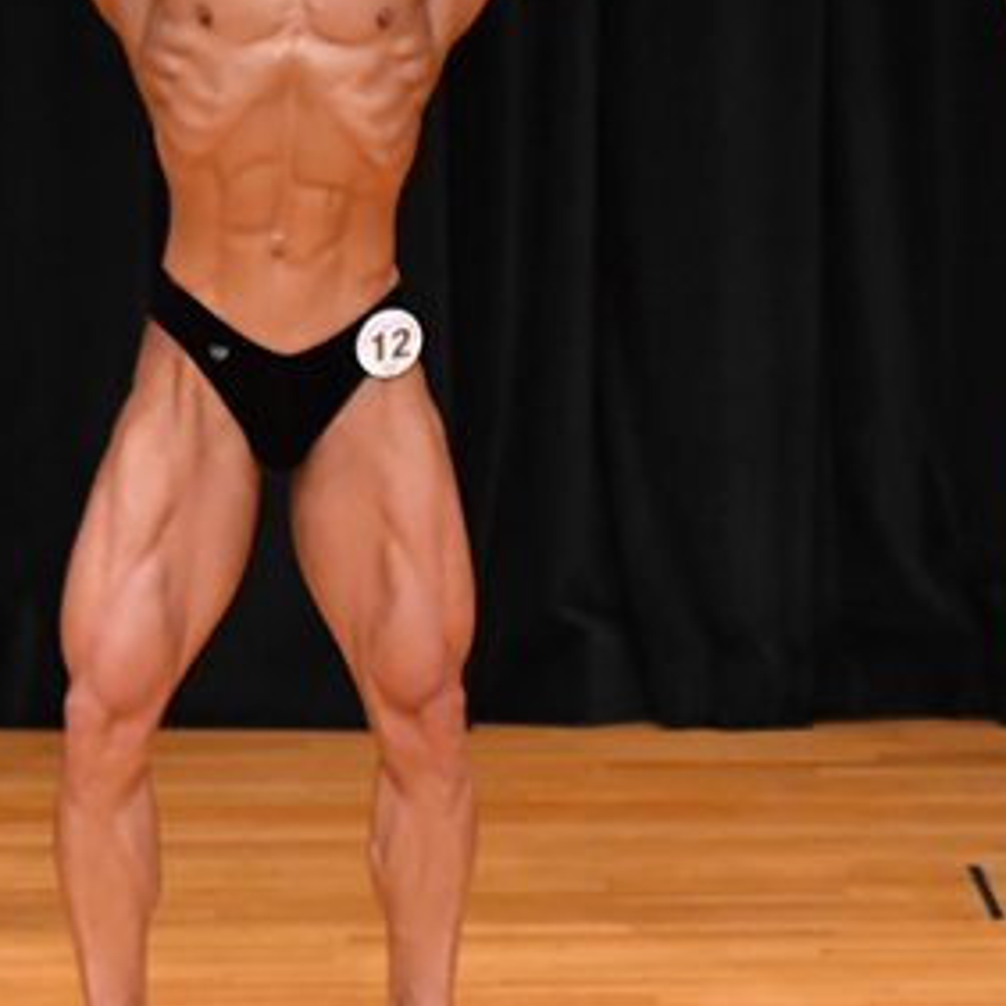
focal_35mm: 666
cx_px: 712
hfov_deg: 2.6
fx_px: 21898
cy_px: 328
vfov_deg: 2.6
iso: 4000
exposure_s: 1/400
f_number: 5.6
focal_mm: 190
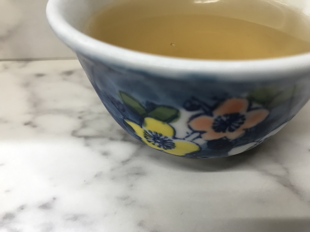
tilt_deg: -40.3
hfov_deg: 63.4
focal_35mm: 28
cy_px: 116
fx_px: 251
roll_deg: +1.6
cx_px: 155
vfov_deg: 49.7
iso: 32
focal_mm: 3.99
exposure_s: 1/30
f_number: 1.8
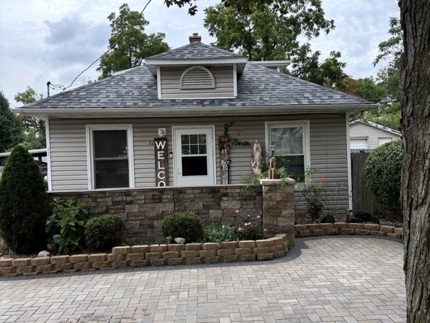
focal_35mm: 26
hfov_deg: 67.3
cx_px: 215
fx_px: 323
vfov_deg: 53.1
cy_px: 162
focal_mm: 5.96
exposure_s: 1/604
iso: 50
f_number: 1.6
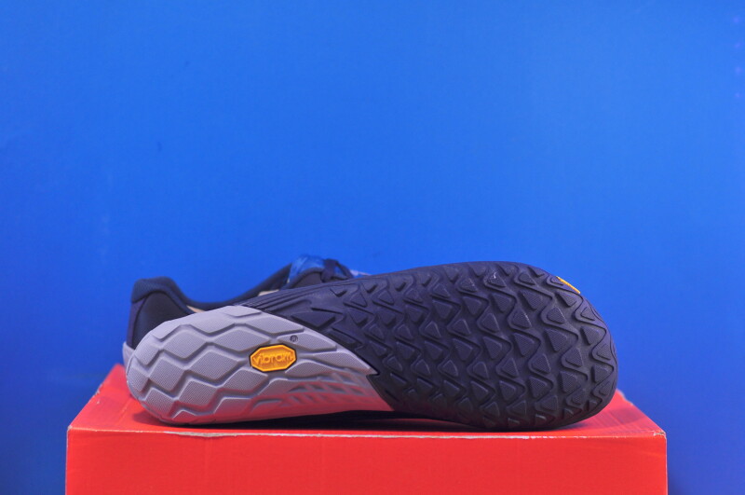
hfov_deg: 27.0
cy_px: 248
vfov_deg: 18.1
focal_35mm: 75
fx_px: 1550
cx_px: 372
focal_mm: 50
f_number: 2.8
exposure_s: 1/320
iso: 250
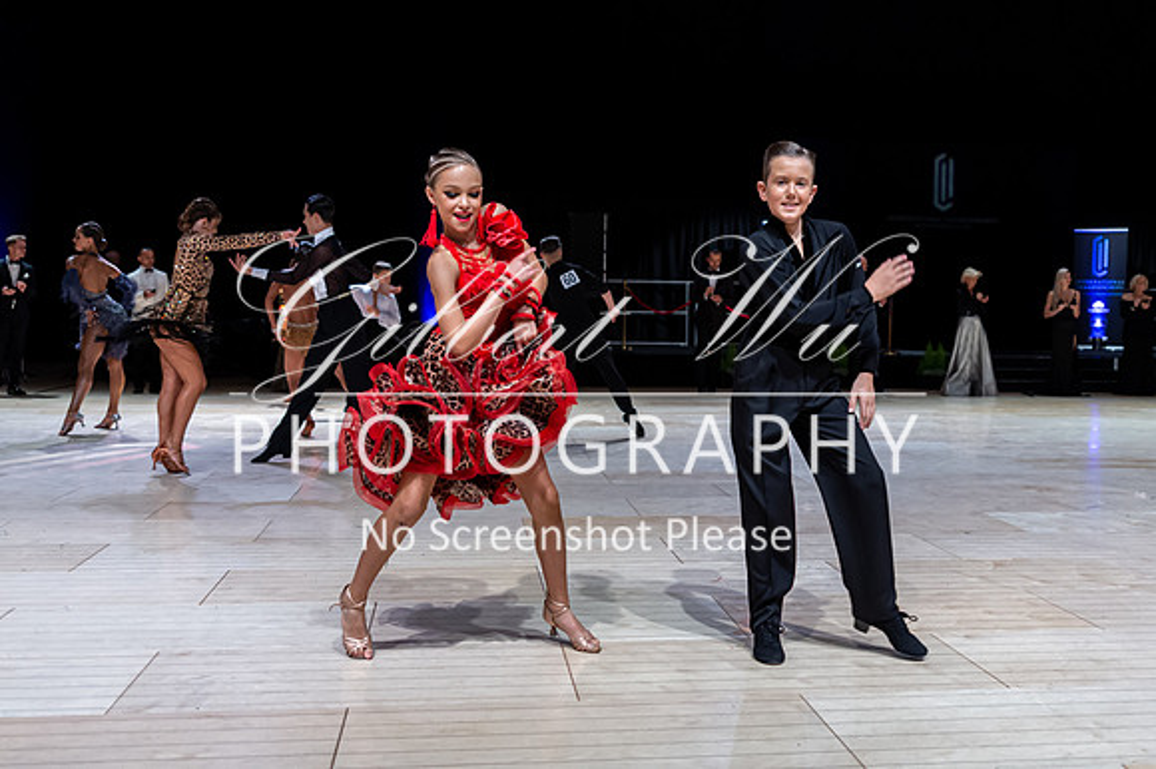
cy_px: 359
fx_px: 1224
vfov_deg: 34.9
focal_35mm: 38
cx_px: 625
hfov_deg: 50.5
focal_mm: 35
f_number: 2.8
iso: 3200
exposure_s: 1/400
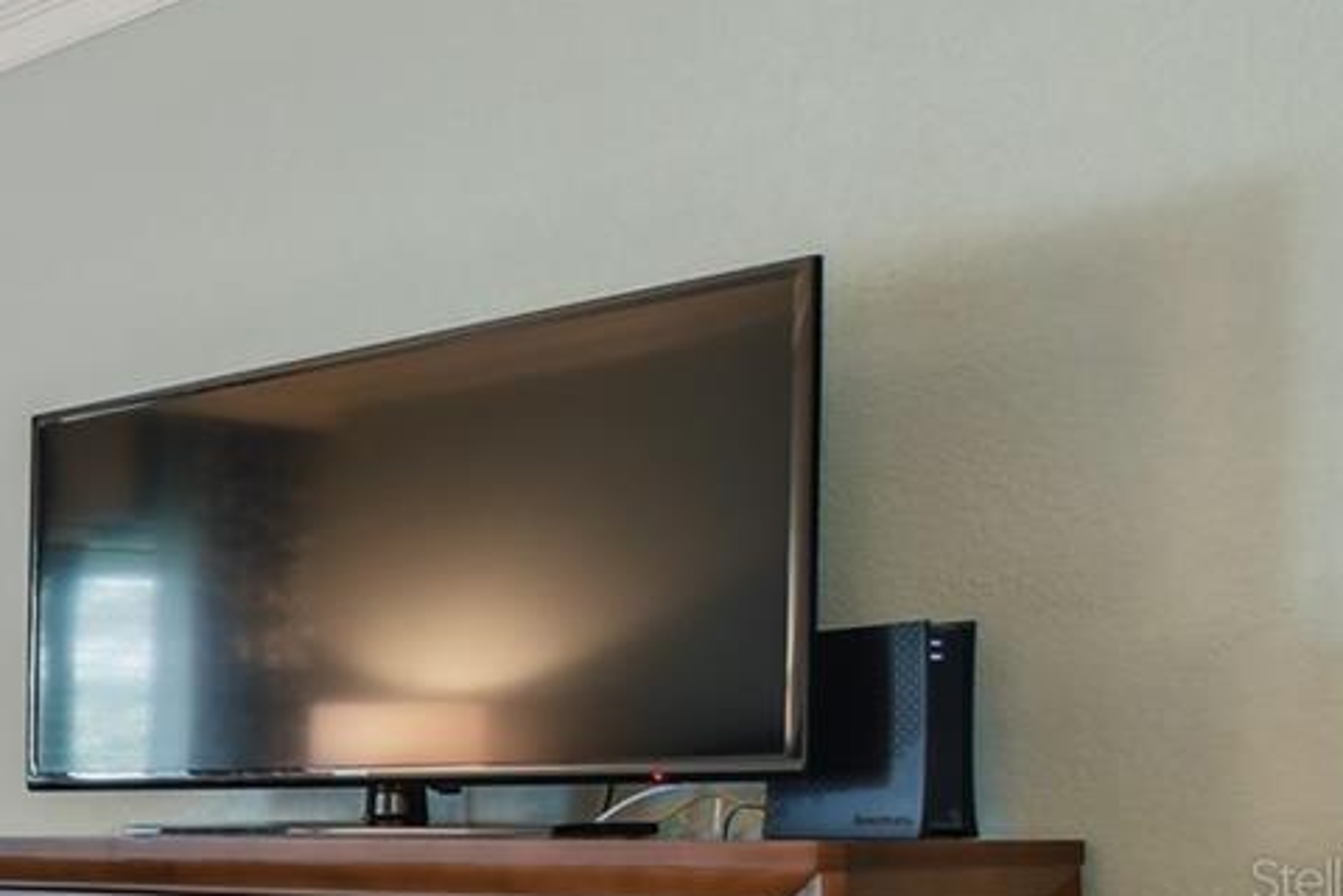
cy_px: 879
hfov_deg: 26.5
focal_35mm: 50
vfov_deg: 25.7
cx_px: -739
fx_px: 1865
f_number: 8
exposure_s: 1.6
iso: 100
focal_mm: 10
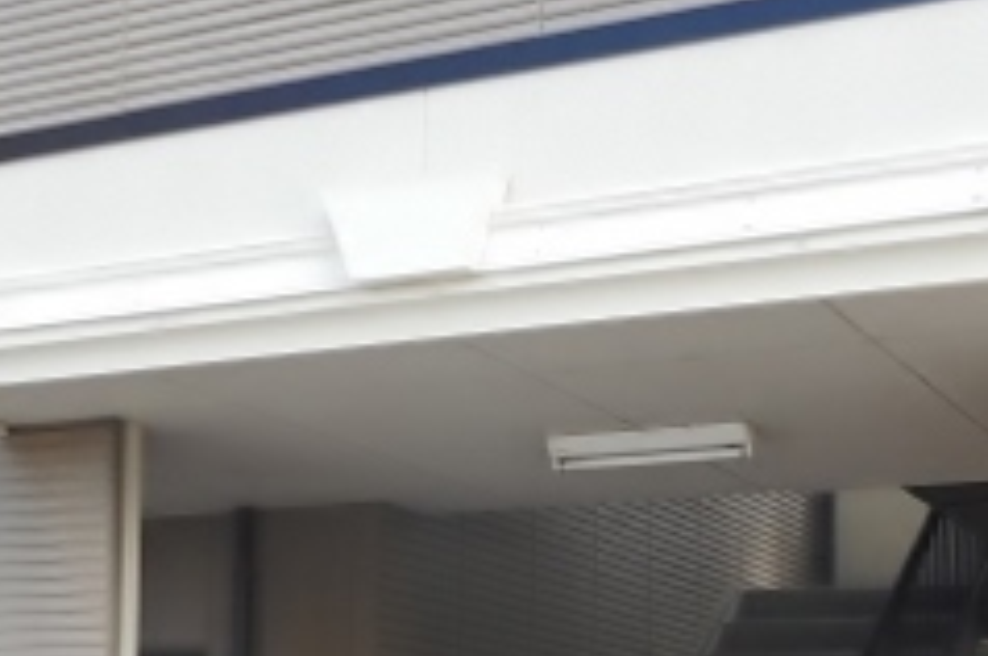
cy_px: 768
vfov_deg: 18.5
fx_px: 1918
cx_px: 498
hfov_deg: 28.9
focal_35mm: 70
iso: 80
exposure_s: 1/80
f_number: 3.7
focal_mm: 4.5
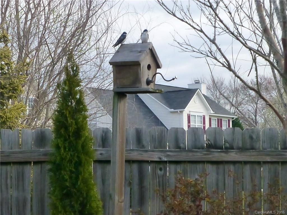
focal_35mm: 102
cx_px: 144
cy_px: 108
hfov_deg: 19.3
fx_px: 846
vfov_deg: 14.5
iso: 2500
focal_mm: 18.2
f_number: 5.3
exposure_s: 1/2000
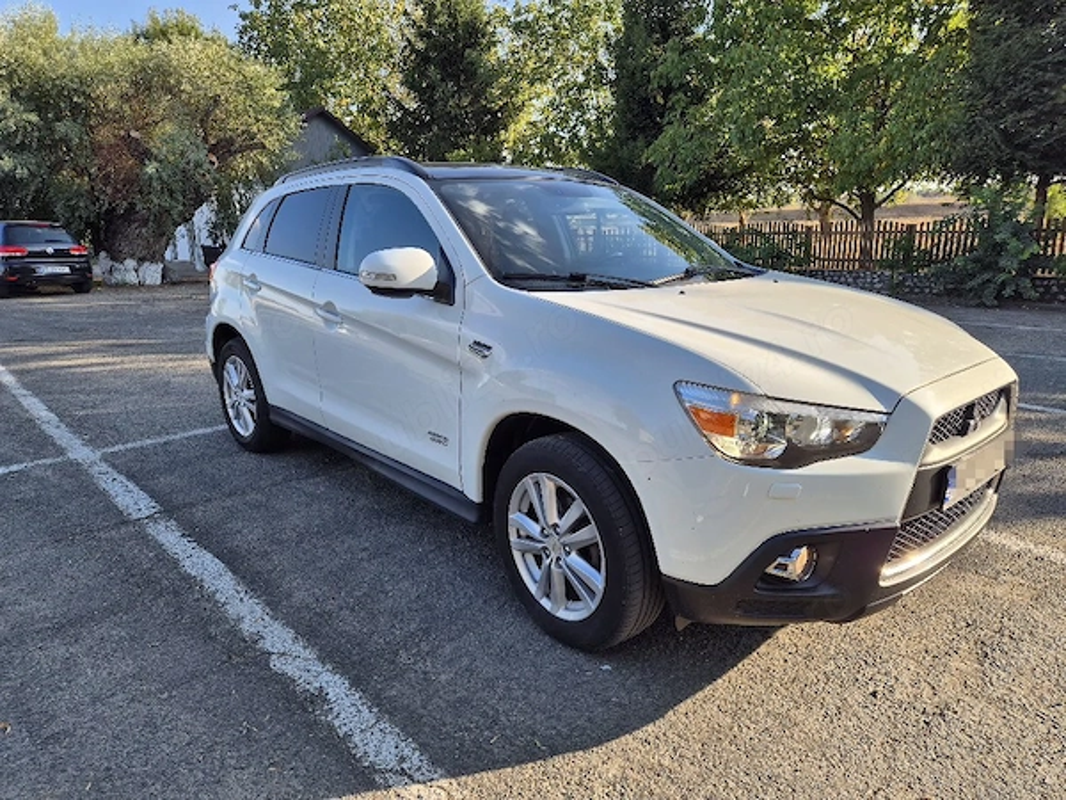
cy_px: 400
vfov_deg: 58.9
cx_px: 533
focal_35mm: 23
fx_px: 708
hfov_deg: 73.9
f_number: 1.8
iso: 25
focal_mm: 5.4
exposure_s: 1/909
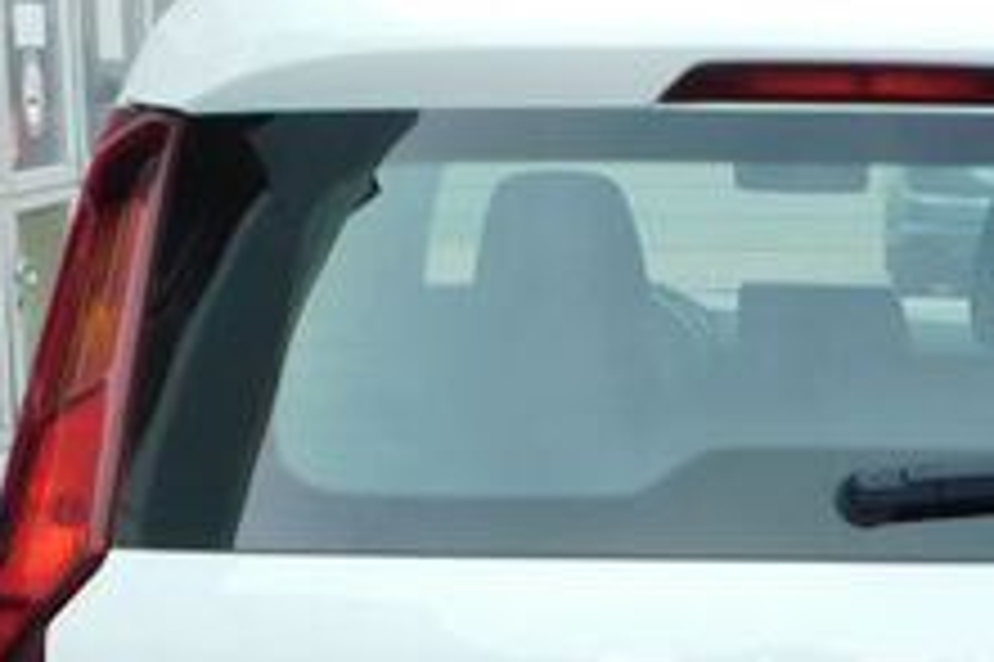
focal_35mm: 113
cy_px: 937
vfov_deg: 11.7
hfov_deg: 17.9
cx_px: 850
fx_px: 3118
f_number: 3.2
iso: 125
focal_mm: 5.3
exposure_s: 1/320
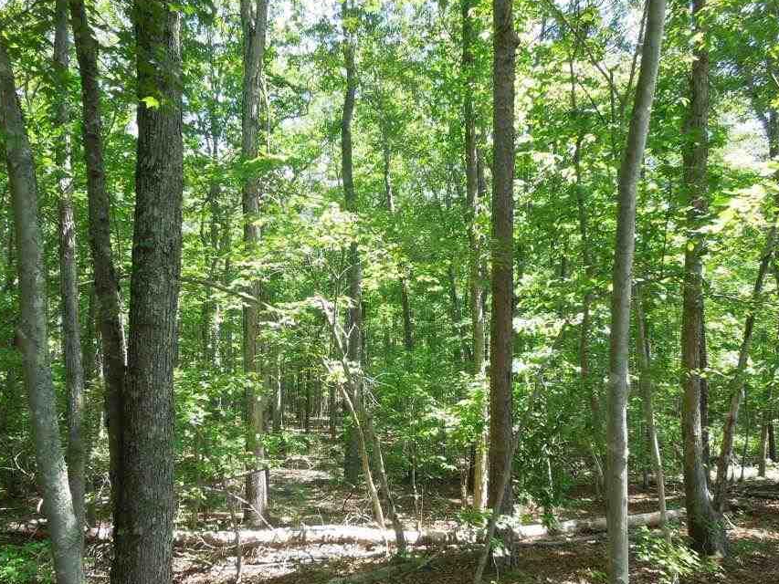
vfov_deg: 46.6
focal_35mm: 30
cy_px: 339
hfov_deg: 59.9
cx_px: 358
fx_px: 675
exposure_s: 1/80
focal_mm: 4.5
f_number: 3.3
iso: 100
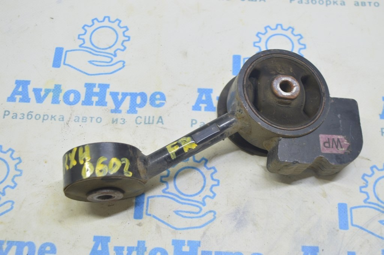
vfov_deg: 26.4
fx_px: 544
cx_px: 192
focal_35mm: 51
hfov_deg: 38.9
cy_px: 128
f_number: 5.6
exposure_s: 1/20
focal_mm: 34
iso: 400
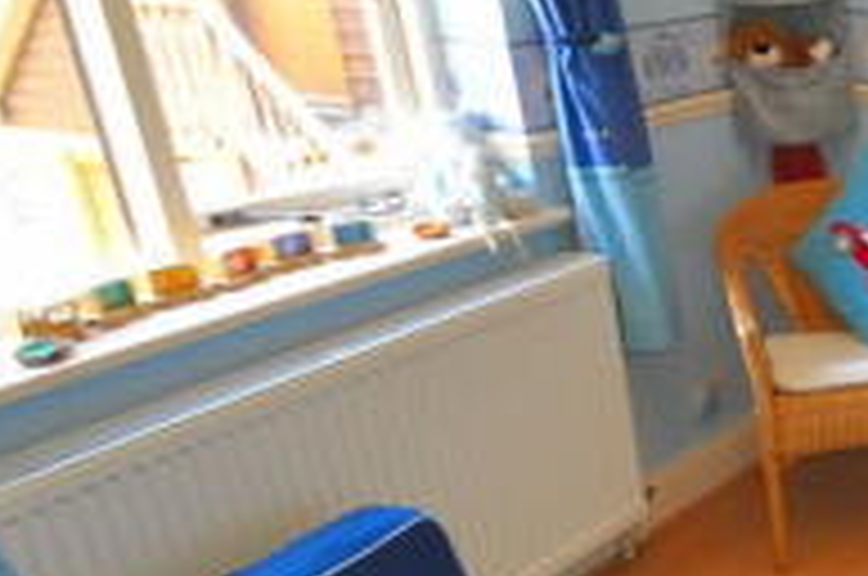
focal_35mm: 51
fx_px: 1228
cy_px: 423
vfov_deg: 26.1
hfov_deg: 29.8
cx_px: 1169
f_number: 3.5
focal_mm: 10
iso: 800
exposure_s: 1/100
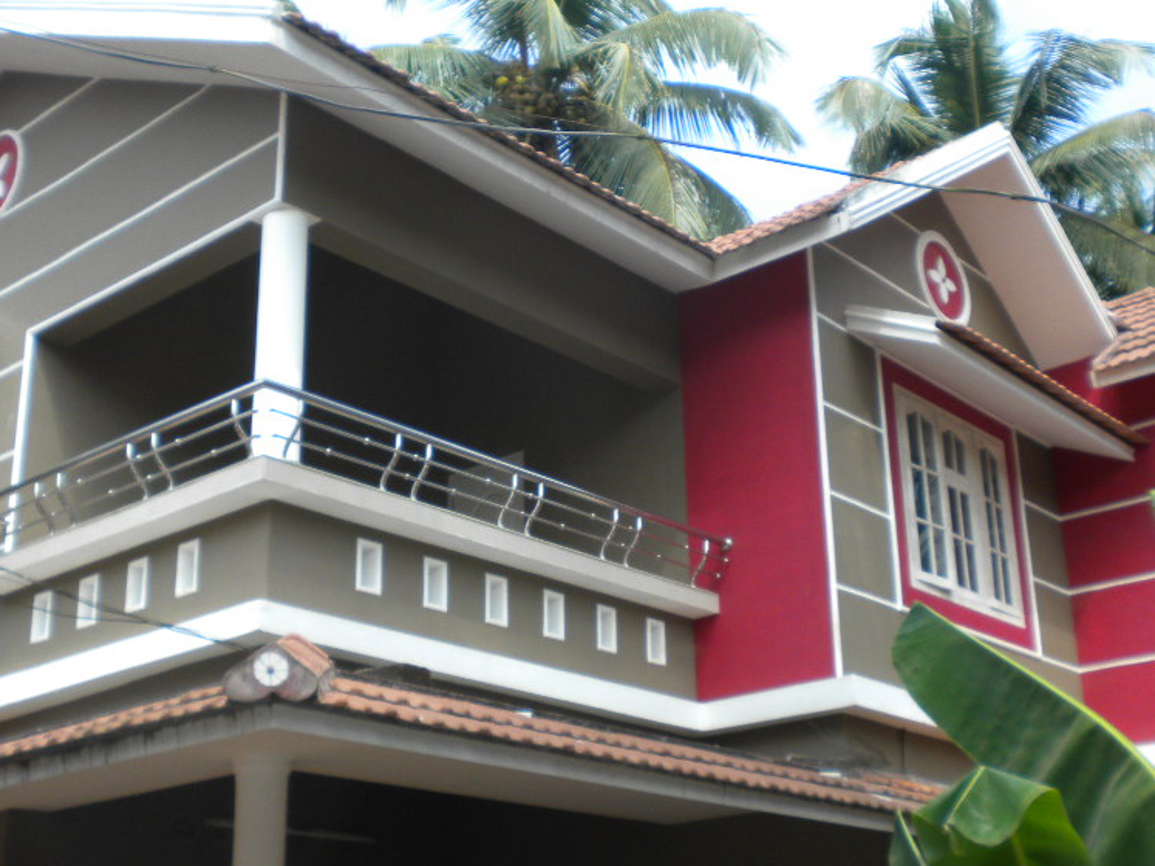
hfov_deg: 39.6
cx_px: 611
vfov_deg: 30.2
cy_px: 472
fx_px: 1601
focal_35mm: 48
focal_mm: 6.3
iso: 113
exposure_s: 1/237
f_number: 4.6
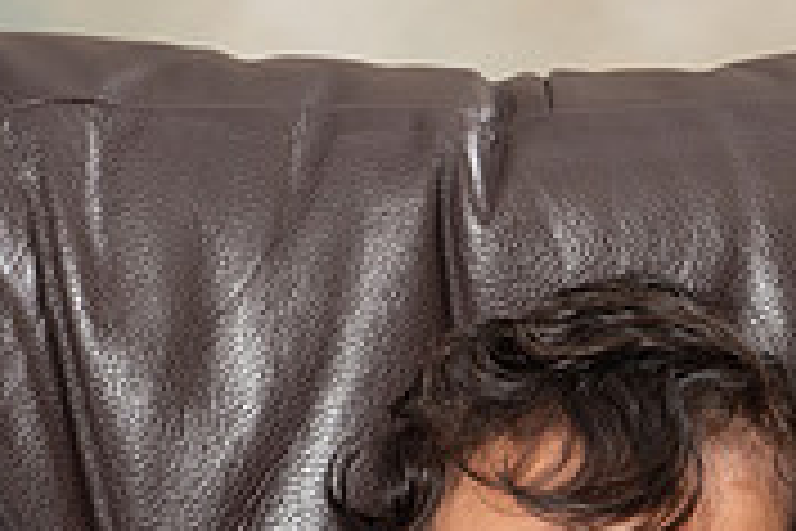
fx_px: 11718
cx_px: 724
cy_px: 812
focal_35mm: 530
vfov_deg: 2.6
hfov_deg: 3.9
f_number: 5.6
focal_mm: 155
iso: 200
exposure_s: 1/125
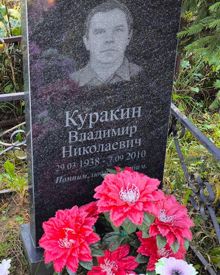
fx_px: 537
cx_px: 90
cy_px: 137
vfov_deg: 28.7
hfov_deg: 23.1
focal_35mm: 66
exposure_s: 1/100
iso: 50
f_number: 1.7
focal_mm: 4.71
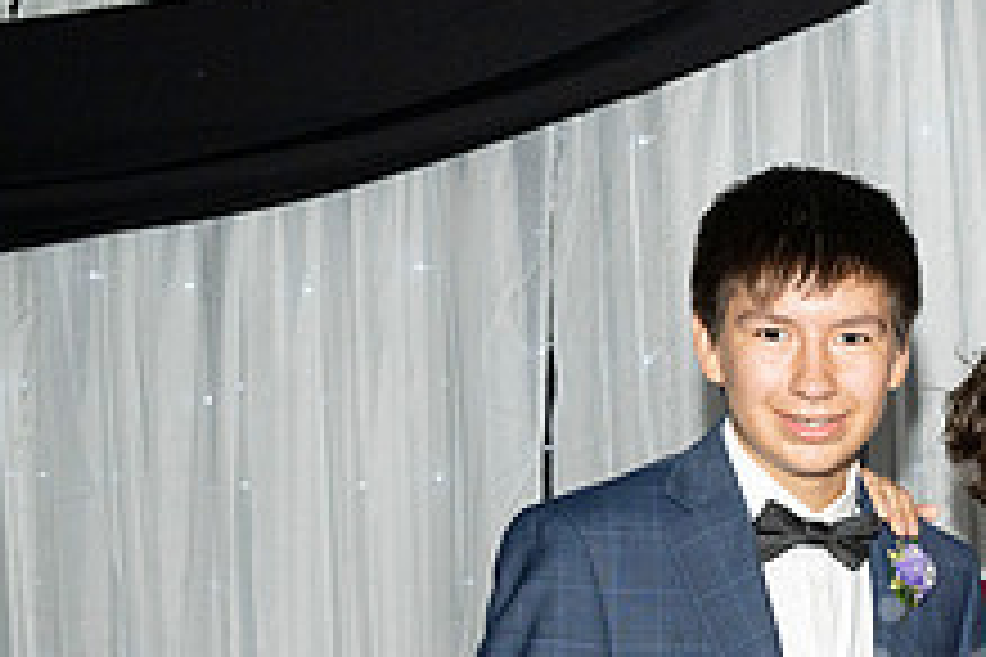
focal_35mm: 98
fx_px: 2684
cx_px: 1288
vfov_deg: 13.7
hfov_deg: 19.2
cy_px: 736
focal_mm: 37
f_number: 5.6
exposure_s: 1/100
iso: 1000
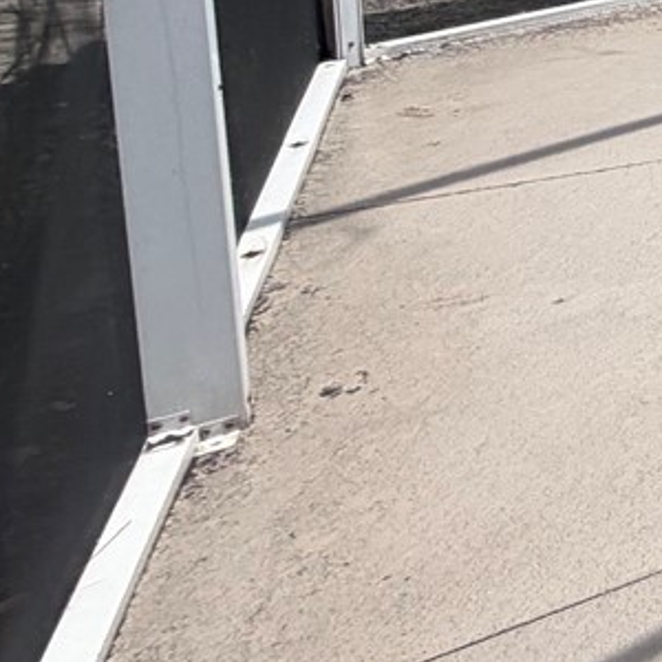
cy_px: -252
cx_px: 1743
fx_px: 1428
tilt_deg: -6.9
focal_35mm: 66
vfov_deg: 22.6
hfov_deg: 13.5
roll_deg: -1.1
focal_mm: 2.22
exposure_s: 1/686
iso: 40
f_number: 2.2
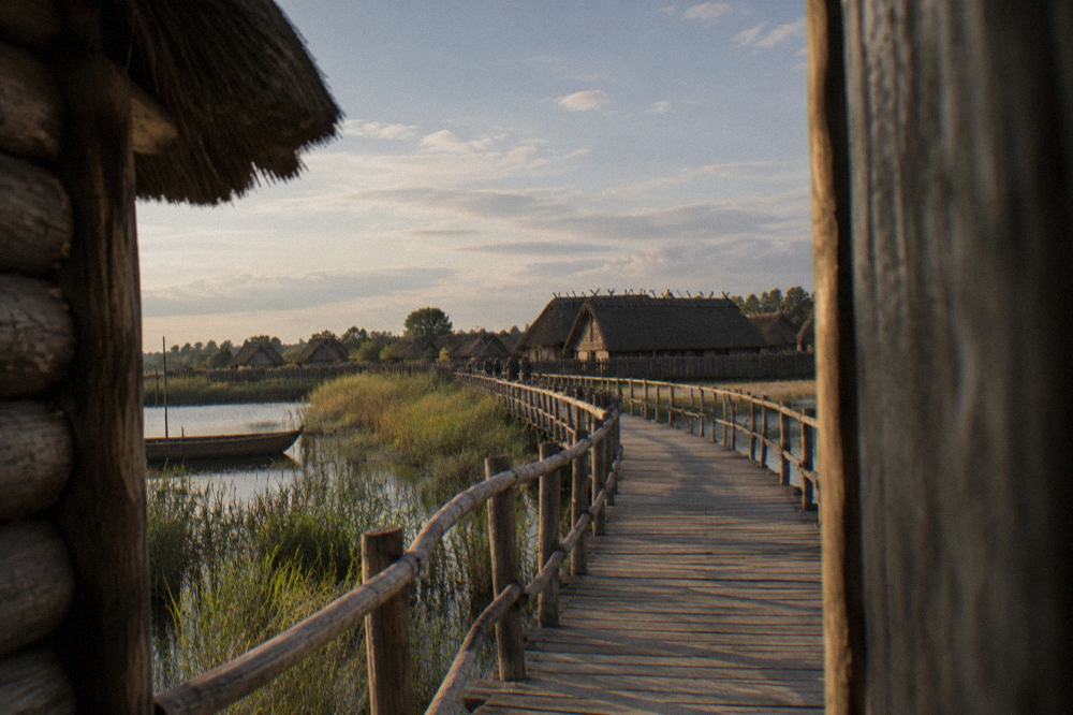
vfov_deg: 37.8
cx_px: 536
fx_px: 1043
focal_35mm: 35
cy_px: 358
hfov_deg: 54.5
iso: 800
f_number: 8
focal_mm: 35
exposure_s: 1/320
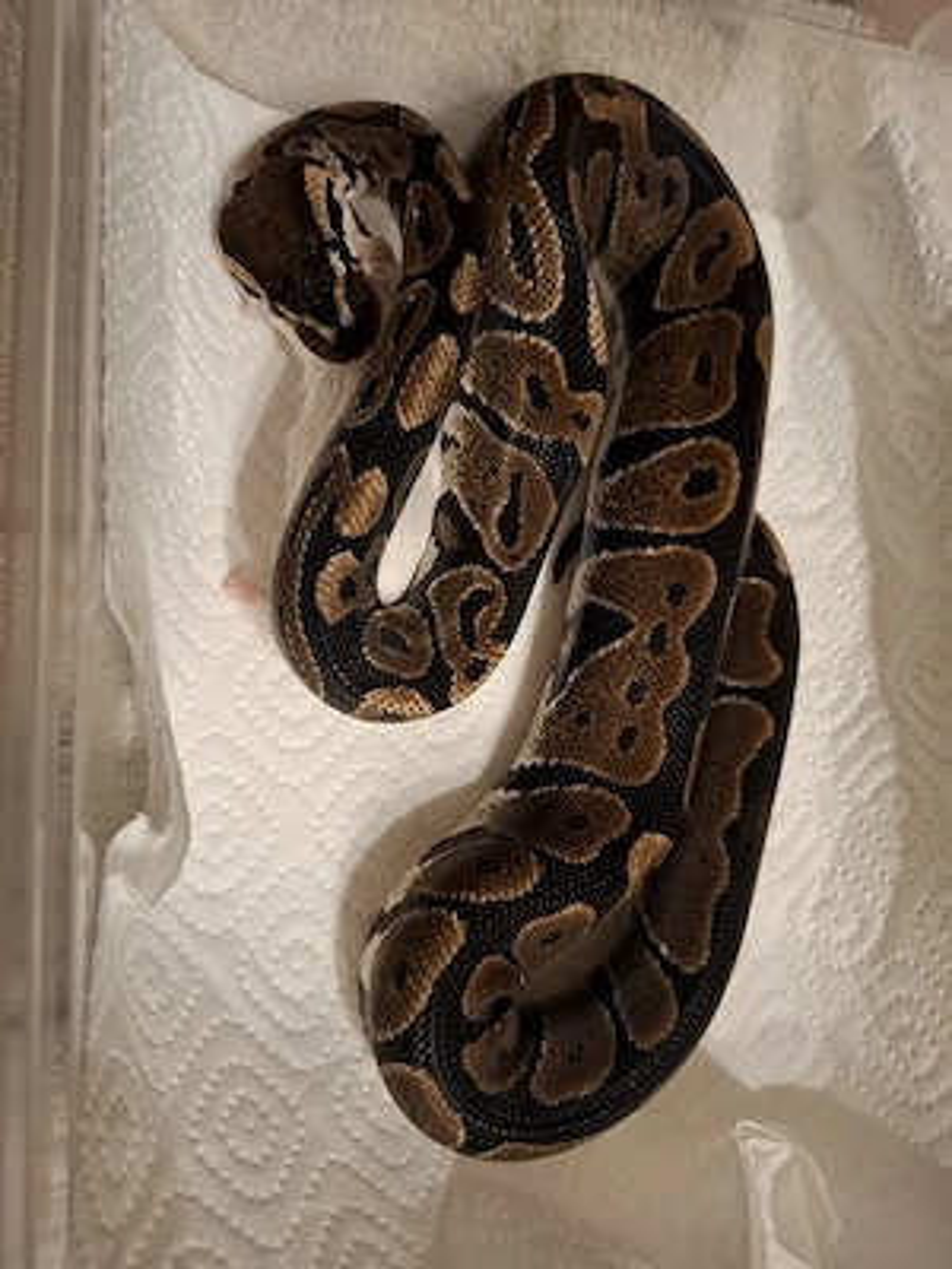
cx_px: 476
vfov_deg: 73.9
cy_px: 634
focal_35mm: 23
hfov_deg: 58.9
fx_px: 843
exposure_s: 1/25
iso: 400
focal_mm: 5.54
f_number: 1.8
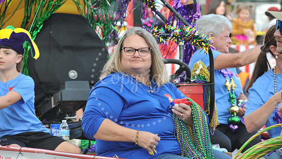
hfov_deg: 10.0
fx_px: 1608
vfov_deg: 5.7
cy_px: 79
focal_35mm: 215
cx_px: 139
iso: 250
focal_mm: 200
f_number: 9
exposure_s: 1/80
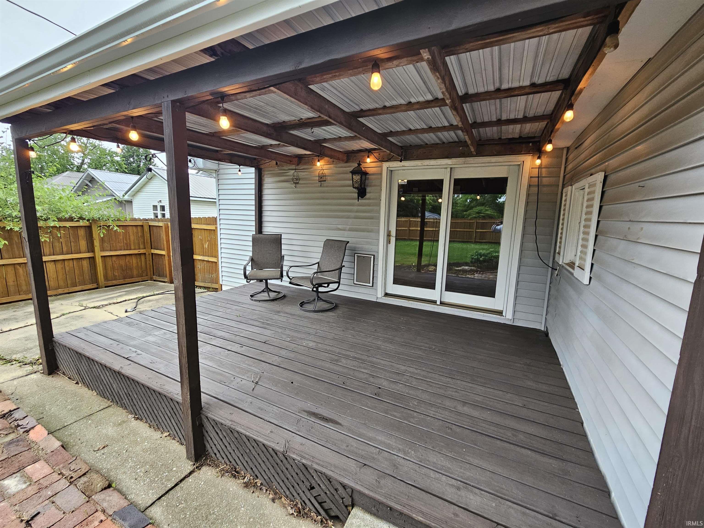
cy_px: 264
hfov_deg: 106.2
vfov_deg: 89.9
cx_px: 352
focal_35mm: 13
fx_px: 264
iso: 125
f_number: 2.2
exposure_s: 1/60
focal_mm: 2.2
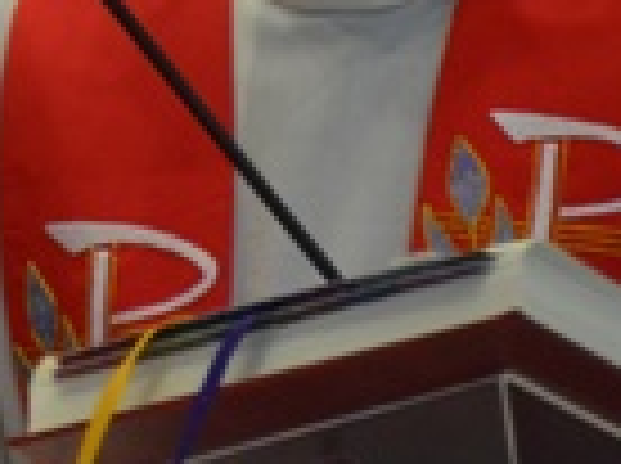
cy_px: -437
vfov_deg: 1.1
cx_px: -540
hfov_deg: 1.5
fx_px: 23962
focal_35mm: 1338
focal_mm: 200
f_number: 5.6
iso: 1600
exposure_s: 1/80
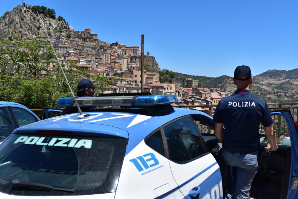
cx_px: 149
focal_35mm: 39
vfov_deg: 34.2
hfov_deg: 49.6
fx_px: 323
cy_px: 100
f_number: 11
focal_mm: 26
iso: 250
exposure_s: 1/500
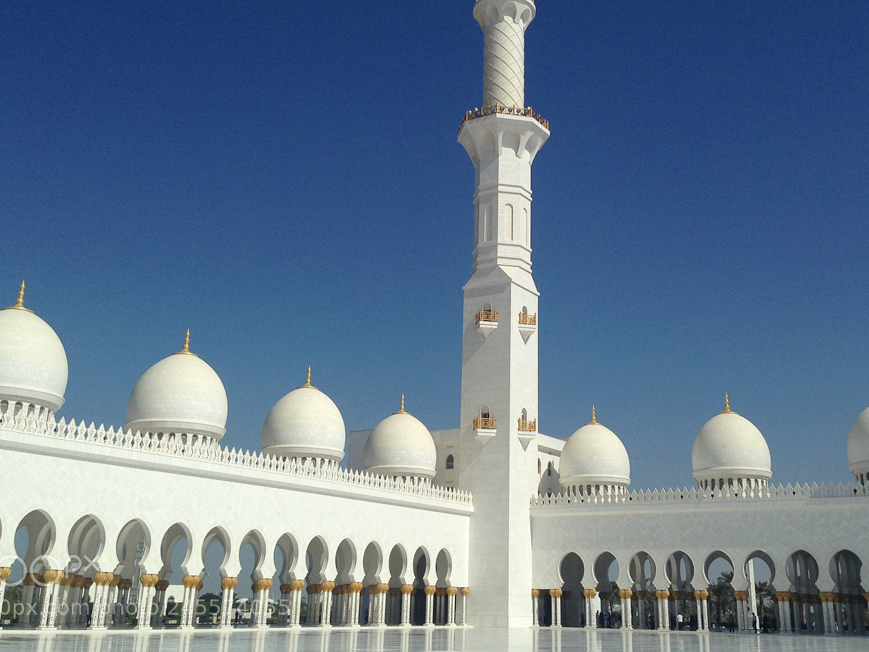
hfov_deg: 44.7
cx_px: 481
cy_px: 247
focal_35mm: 42
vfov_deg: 34.2
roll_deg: -2.4
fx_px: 1054
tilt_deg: +20.6
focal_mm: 4.12
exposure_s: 1/5435
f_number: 2.4
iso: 50
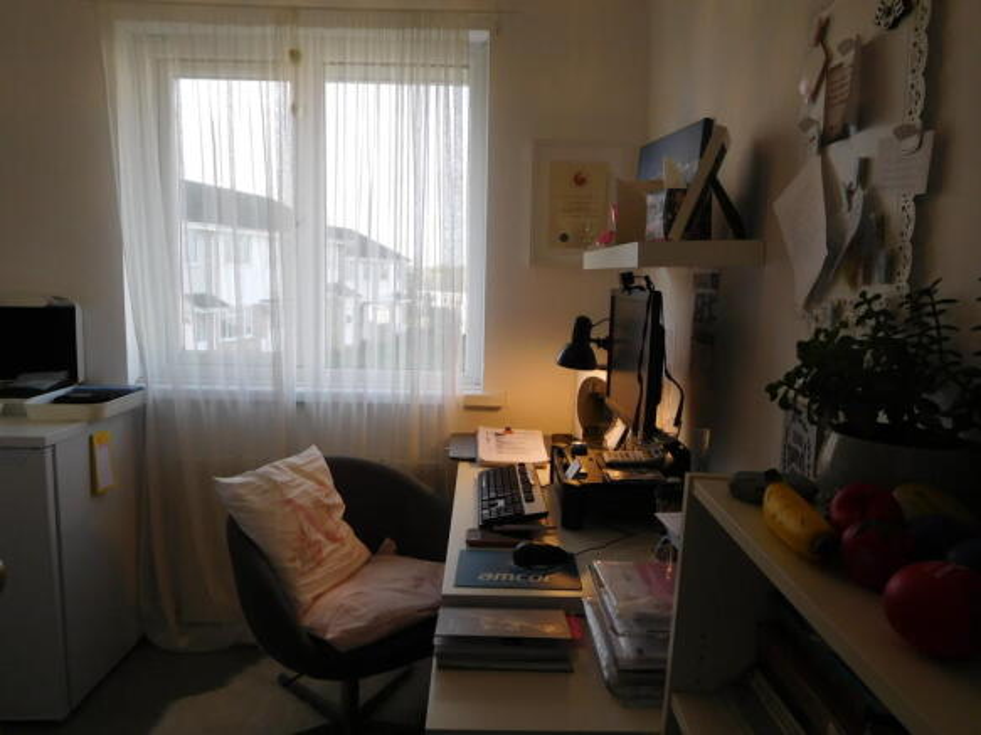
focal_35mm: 25
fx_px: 708
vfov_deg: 54.9
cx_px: 490
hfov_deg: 69.4
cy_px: 368
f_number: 3.4
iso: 125
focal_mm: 4.5
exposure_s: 1/100
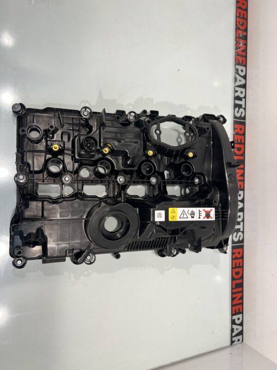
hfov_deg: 53.1
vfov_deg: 67.3
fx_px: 277
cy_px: 185
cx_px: 138
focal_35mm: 26
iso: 40
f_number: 1.5
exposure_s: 1/121
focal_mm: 5.7
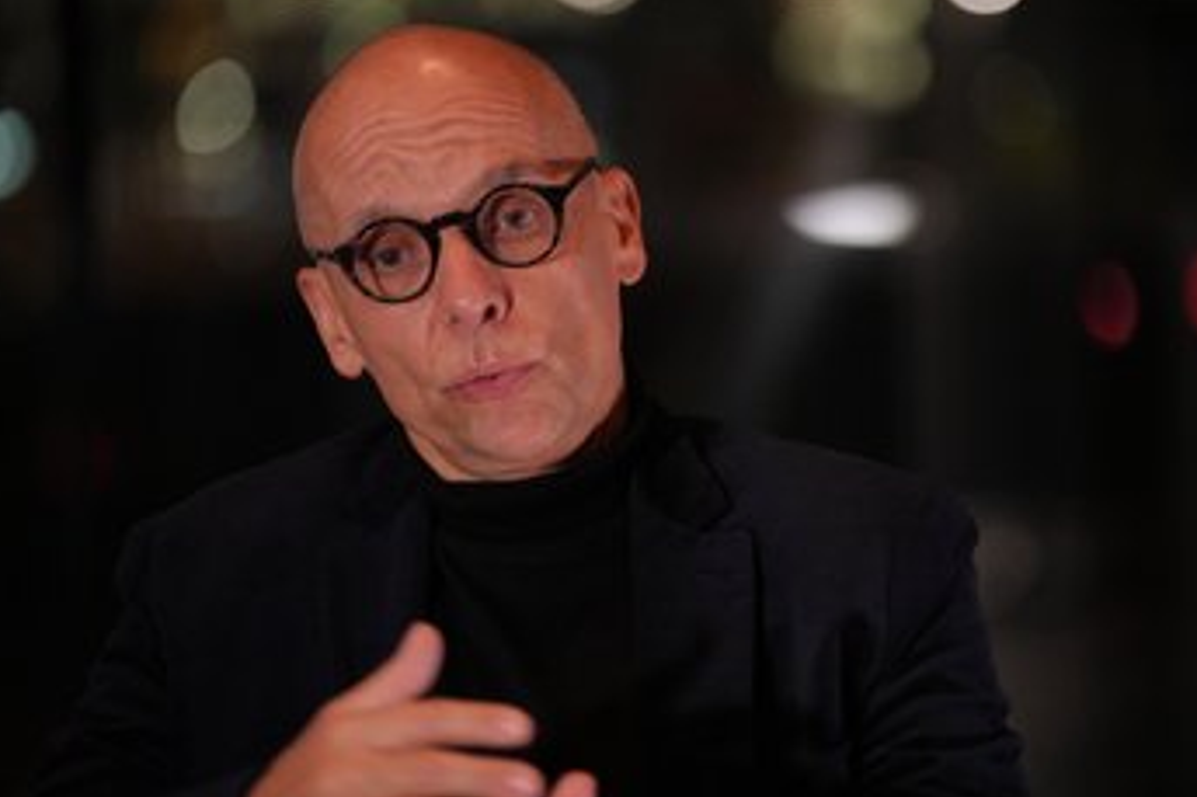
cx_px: 668
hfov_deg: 12.1
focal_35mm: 170
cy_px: 343
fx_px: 5650
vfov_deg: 8.1
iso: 1000
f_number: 2.8
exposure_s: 1/50
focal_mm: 146
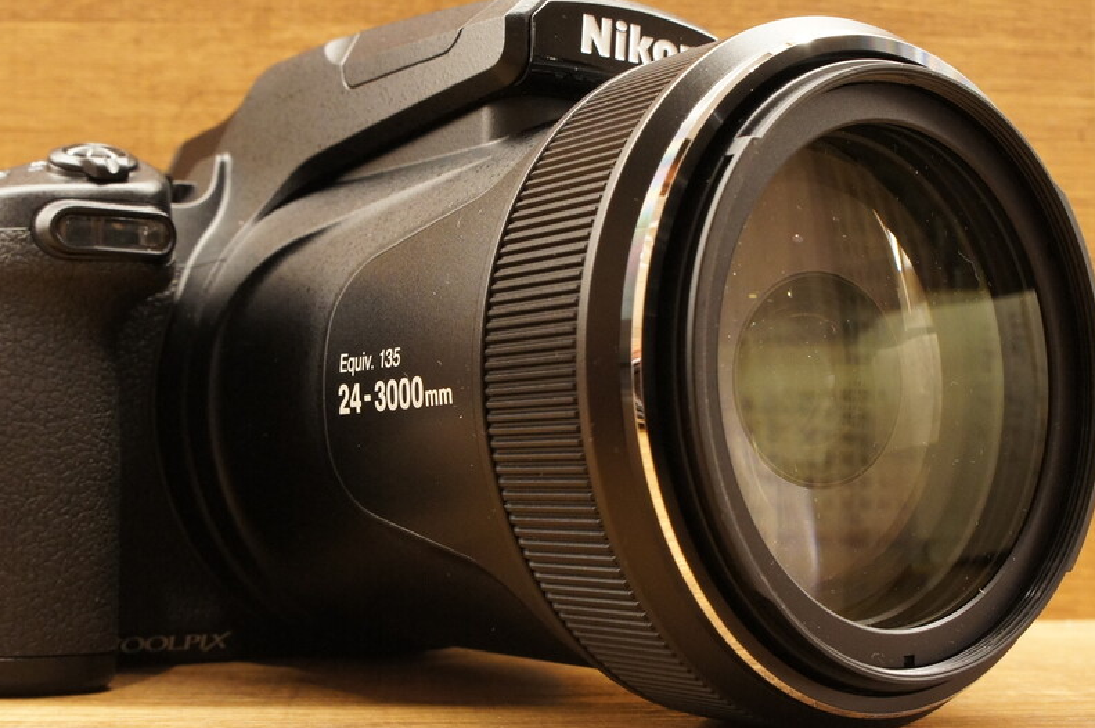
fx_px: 1451
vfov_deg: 28.1
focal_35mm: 48
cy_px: 417
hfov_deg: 41.3
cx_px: 476
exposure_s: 1/30
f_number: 9
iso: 1600
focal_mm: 21
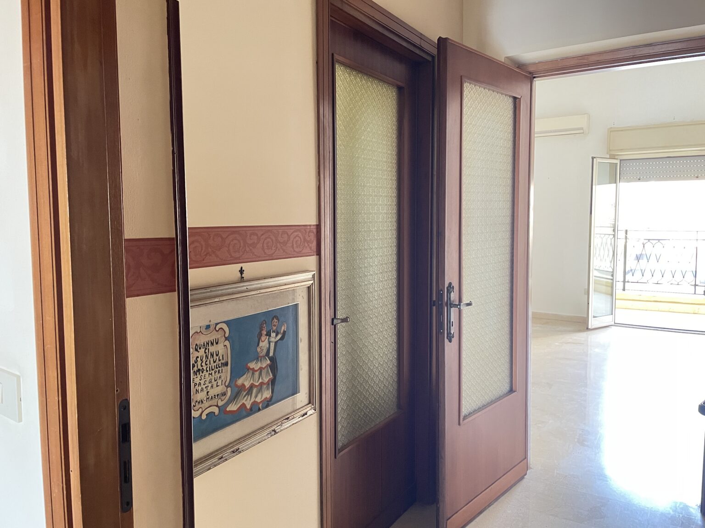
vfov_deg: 53.1
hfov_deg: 67.3
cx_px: 352
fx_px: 530
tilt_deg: -4.2
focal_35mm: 26
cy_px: 264
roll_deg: +0.7
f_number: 1.6
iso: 500
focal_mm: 4.2
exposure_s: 1/44
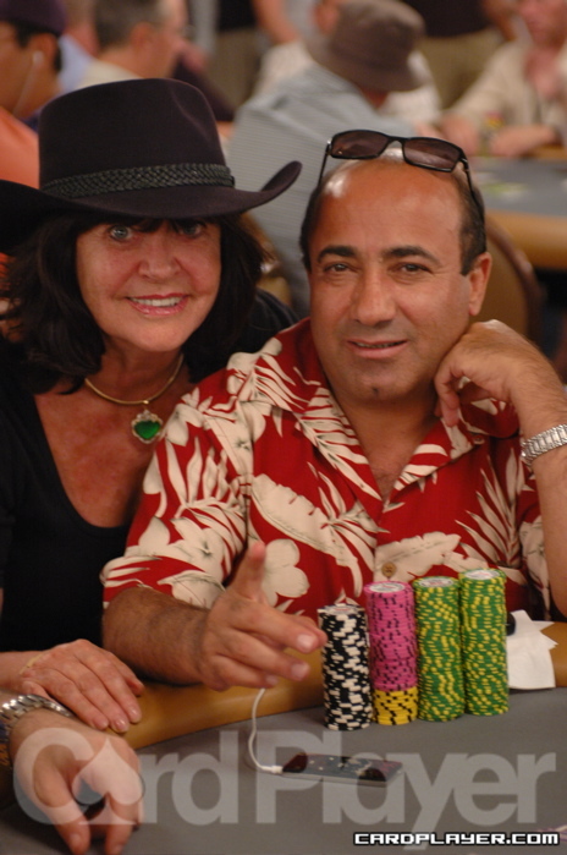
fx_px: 2488
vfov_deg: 19.5
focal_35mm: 105
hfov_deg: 13.0
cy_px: 428
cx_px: 284
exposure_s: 1/50
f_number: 3.2
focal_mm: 70
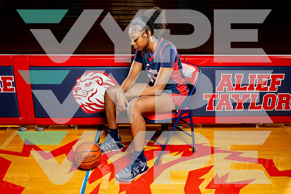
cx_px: 144
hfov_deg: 53.8
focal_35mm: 36
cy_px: 97
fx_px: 287
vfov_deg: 37.4
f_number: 5.6
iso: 200
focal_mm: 34
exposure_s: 1/250
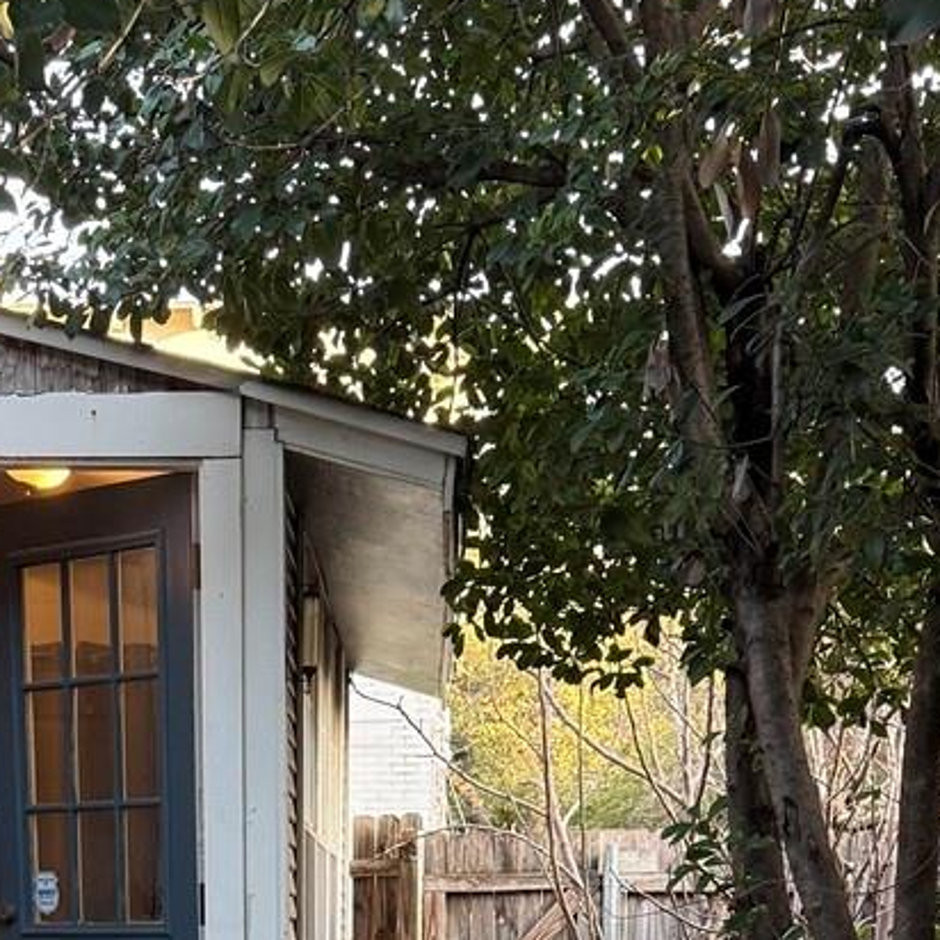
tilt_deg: -11.7
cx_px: 333
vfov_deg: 19.1
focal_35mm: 79
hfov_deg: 21.9
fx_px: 2427
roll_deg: -0.6
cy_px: 1426
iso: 200
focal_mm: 6.76
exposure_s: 1/121
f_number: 1.78
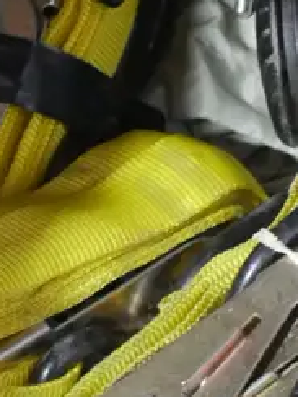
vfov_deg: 6.4
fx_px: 3570
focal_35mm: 311
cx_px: 350
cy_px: 8
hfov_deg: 4.8
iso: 2500
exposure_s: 1/80
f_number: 5.5
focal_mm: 37
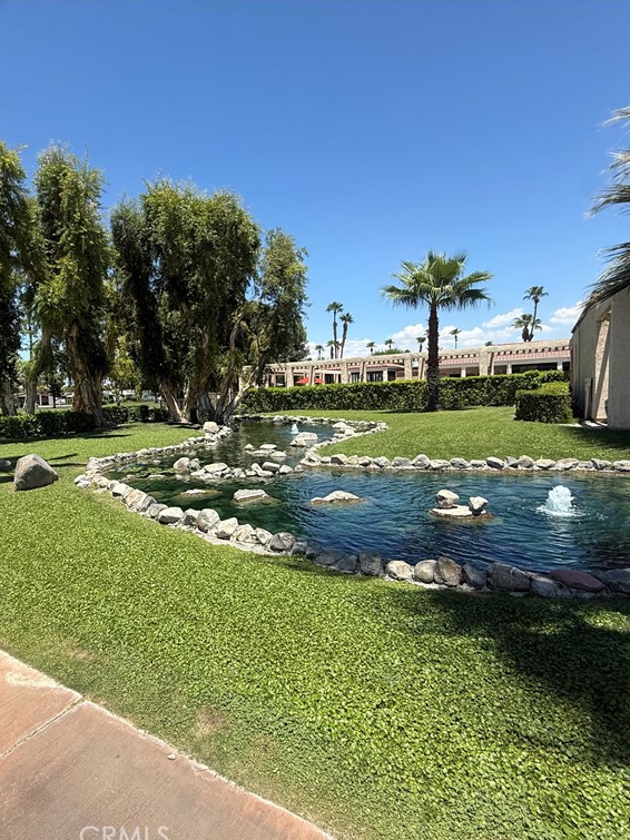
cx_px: 220
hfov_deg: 67.2
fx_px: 461
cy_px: 425
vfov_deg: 84.7
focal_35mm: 19
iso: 50
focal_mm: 2.22
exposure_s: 1/1656
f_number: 2.2
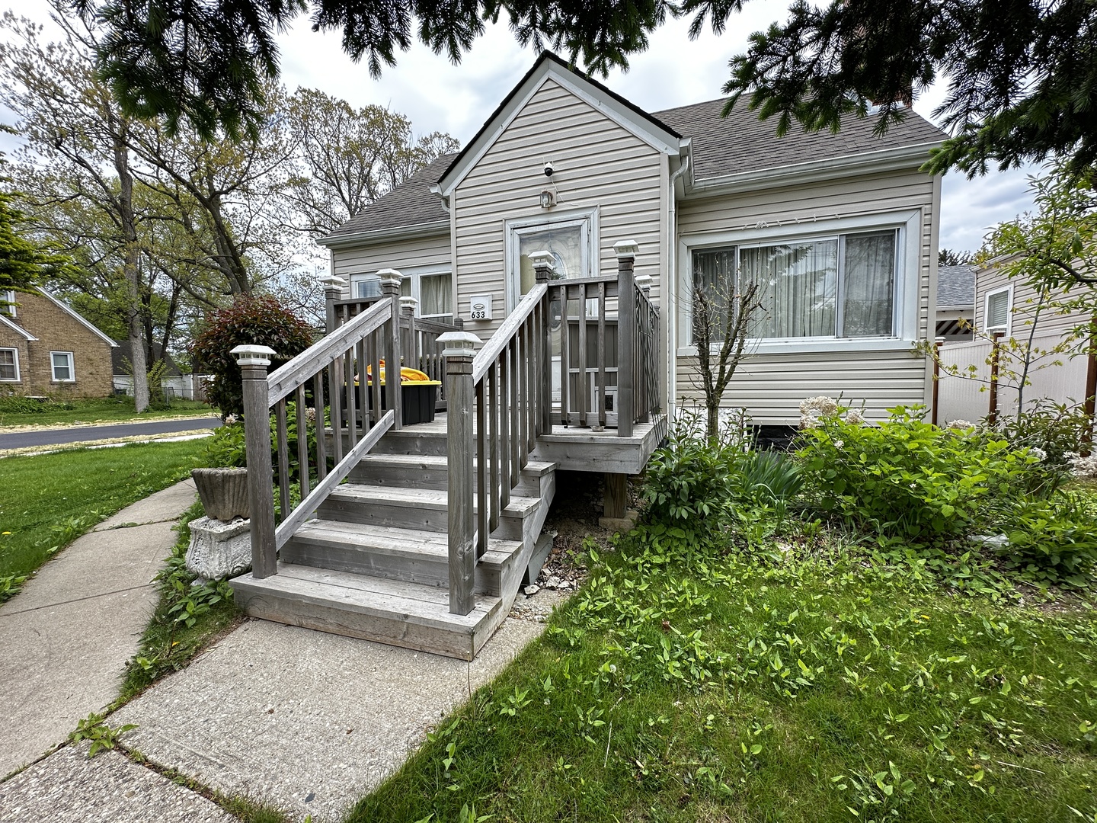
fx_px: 444
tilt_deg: -3.1
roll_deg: +0.1
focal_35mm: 14
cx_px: 548
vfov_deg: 85.7
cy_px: 412
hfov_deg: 102.1
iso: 40
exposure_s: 1/263
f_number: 2.2
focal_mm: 2.22
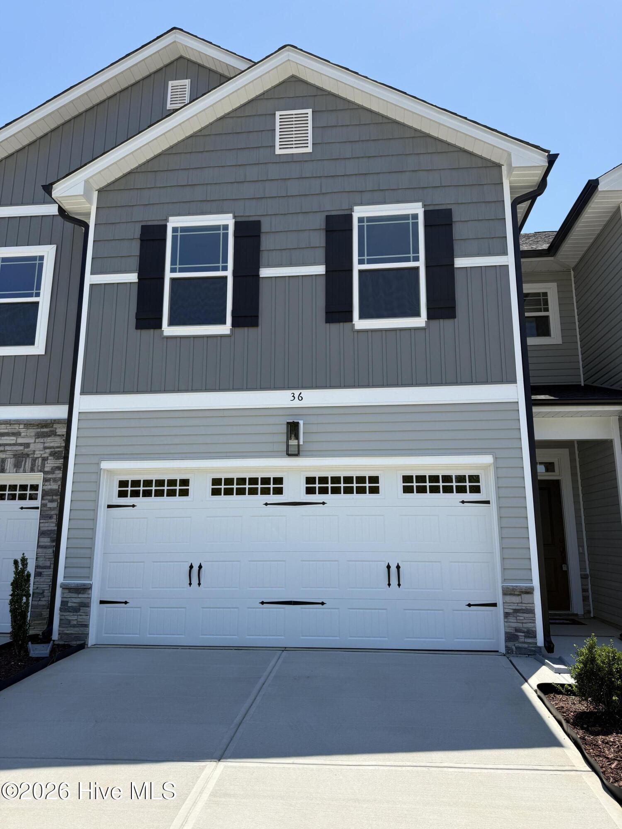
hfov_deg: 56.8
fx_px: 575
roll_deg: -0.3
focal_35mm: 24
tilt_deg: +12.9
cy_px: 414
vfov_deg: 71.6
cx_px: 311
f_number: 1.78
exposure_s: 1/3584
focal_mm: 6.76
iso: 80
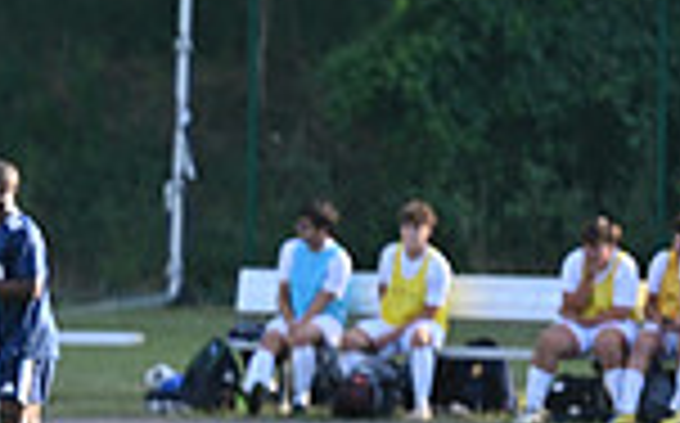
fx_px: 14476
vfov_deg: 1.7
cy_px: 436
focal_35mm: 782
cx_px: -504
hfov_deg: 2.7
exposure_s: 1/1000
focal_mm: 200
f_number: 2.8
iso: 200
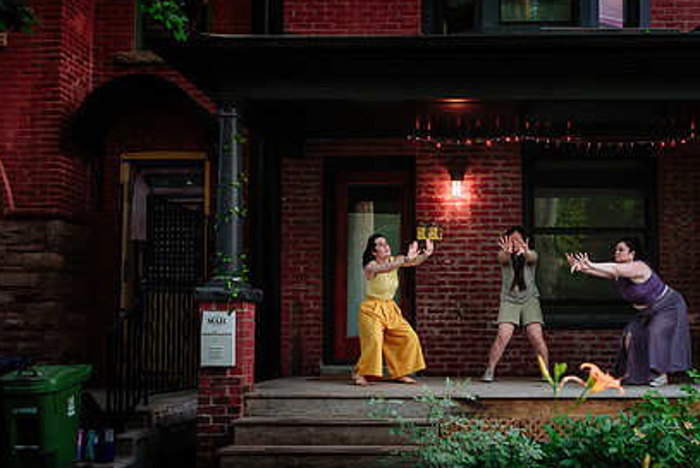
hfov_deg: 47.1
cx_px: 501
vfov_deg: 33.2
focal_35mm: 40
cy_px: 310
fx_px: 778
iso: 500
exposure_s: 1/400
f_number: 1.8
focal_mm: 17
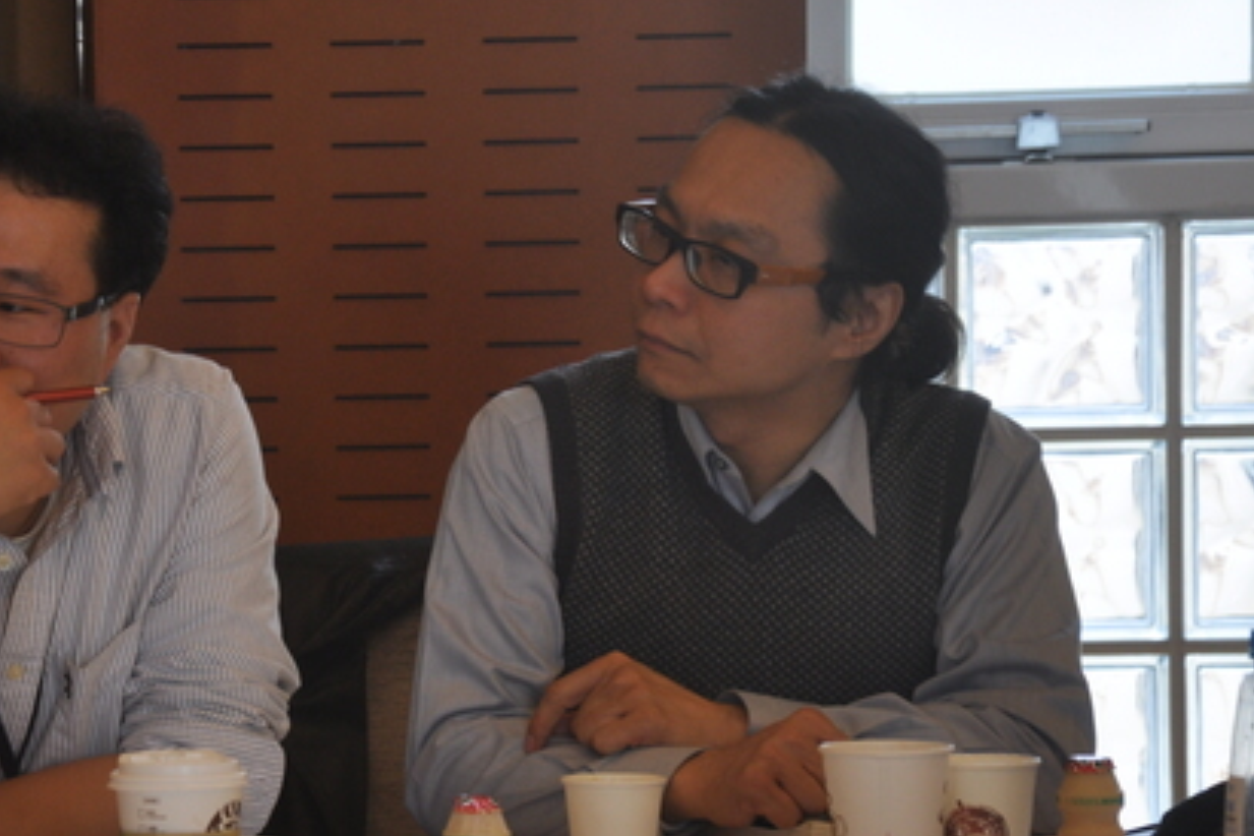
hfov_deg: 7.7
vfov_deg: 5.1
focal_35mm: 268
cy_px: 526
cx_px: 253
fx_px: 9329
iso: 450
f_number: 5.6
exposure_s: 1/60
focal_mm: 105
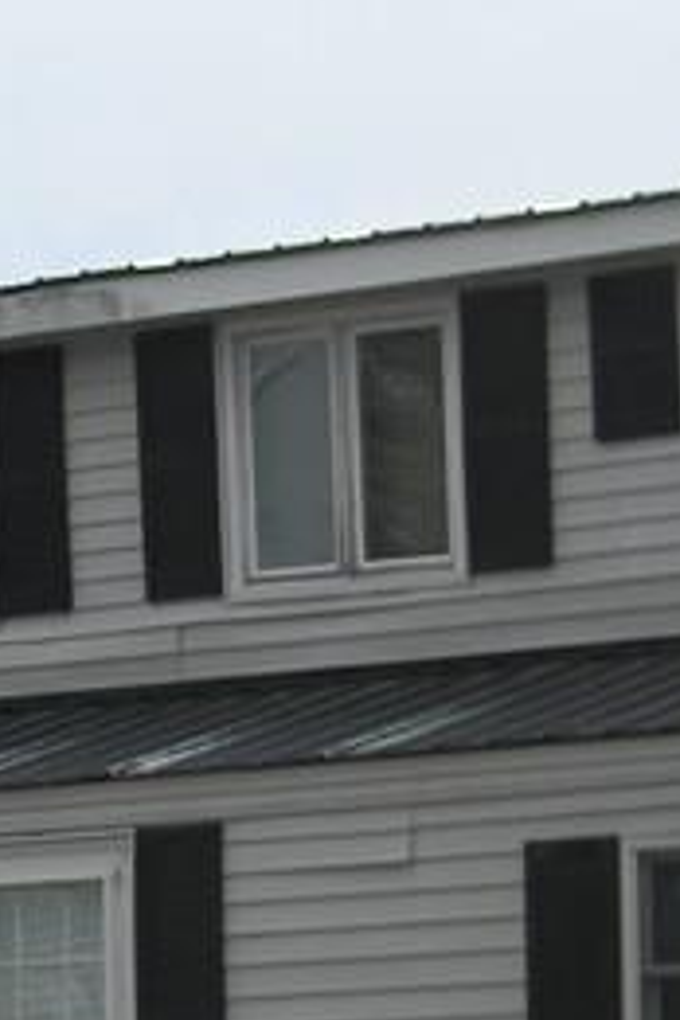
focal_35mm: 192
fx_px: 5440
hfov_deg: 7.1
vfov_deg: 10.6
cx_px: -270
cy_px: 1000
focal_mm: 8.6
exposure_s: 1/561
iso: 80
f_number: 3.9
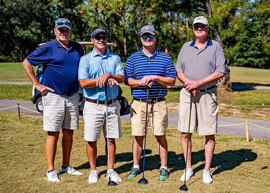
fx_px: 419
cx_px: 163
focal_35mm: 55
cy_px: 96
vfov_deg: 25.9
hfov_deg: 35.6
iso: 100
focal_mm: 44
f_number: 2.8
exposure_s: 1/3200
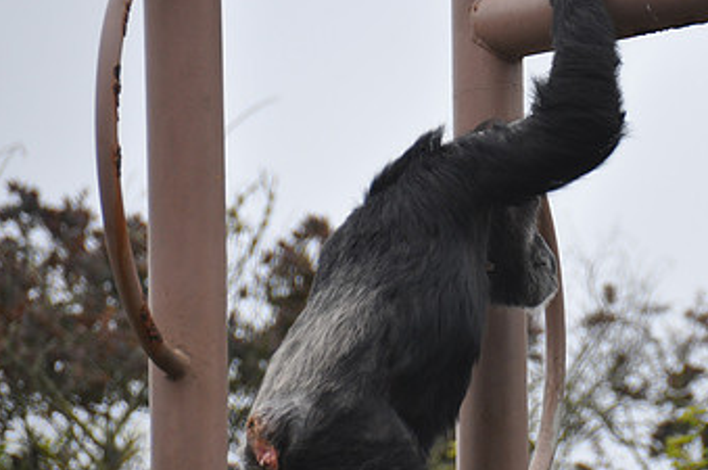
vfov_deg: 1.8
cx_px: 545
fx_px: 15102
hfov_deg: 2.7
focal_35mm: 769
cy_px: 260
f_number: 5.6
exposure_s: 1/800
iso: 320
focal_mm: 300
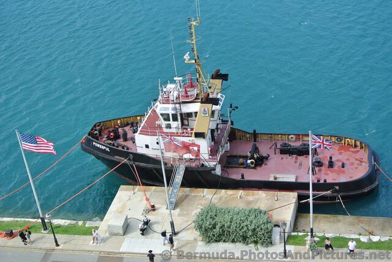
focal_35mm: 54
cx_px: 196
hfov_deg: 36.8
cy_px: 131
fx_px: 589
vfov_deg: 25.1
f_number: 5
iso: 100
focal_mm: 20.3
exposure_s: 1/400
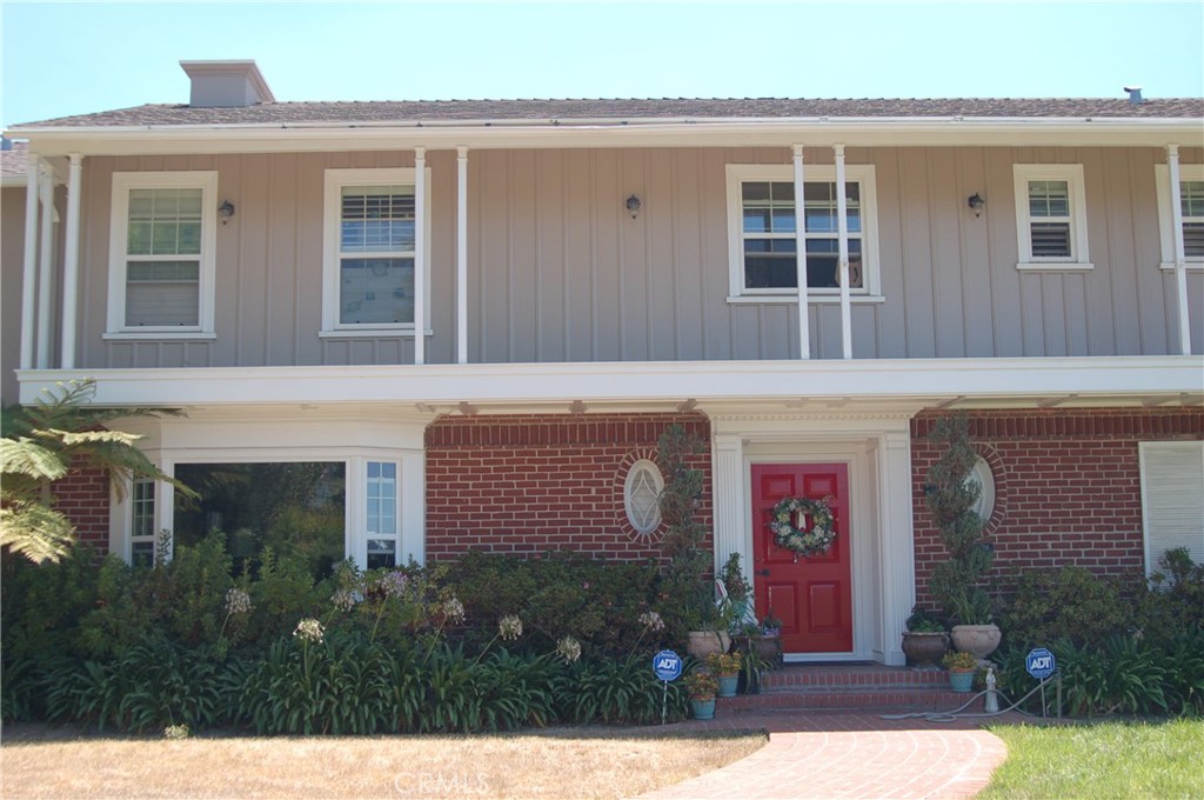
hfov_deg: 46.5
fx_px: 1403
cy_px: 400
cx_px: 602
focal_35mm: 42
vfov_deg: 31.8
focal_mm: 28
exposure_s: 1/500
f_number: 4.5
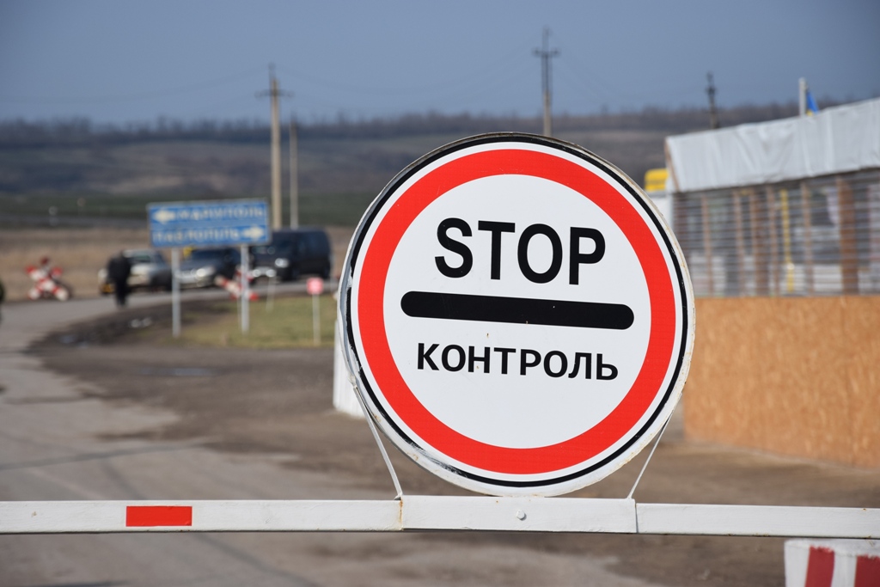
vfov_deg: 8.7
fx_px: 3850
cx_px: 440
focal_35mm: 158
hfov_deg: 13.0
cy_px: 294
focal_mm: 105
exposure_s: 1/800
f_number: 7.1
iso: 200
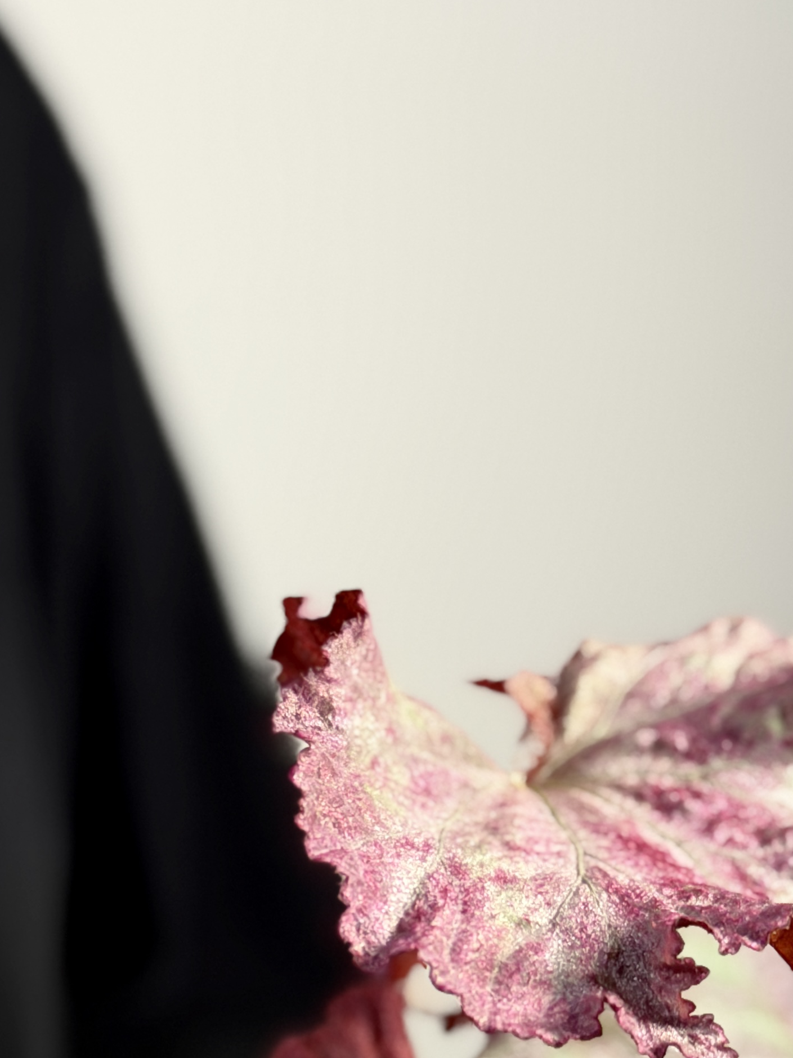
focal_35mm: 103
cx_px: 387
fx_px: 3146
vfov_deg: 18.8
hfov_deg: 14.4
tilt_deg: -14.5
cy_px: 948
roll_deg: +0.4
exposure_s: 1/121
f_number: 1.78
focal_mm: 6.76
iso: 80
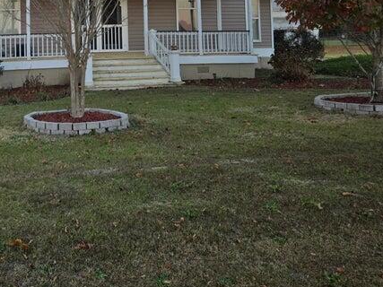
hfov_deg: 39.3
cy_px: 20
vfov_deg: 29.9
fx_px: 509
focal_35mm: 46
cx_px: 66
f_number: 1.8
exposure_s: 1/212
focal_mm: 5.4
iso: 25
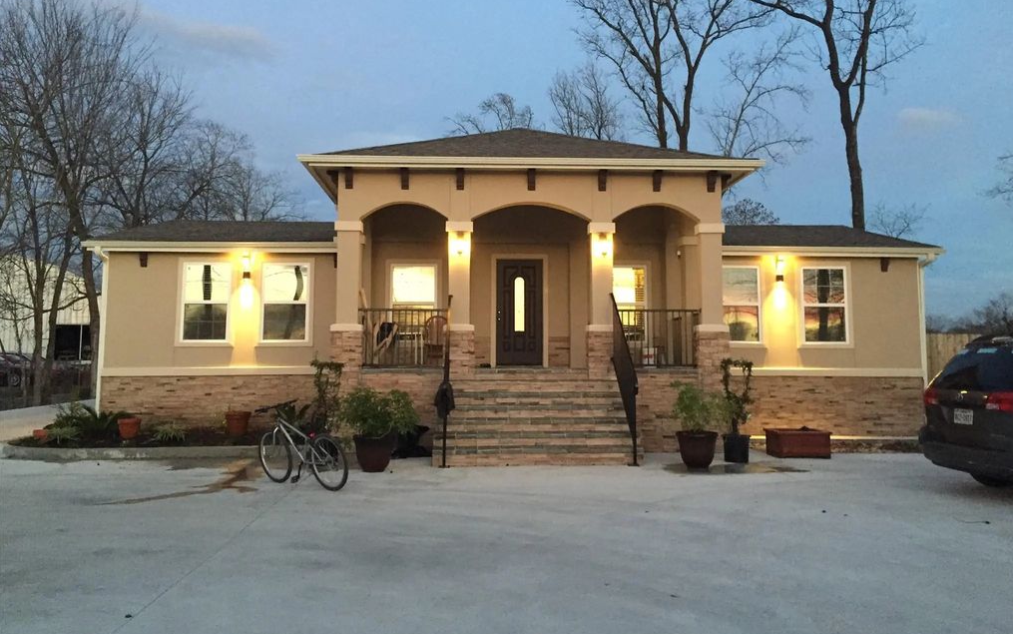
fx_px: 856
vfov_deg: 40.5
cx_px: 510
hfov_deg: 61.2
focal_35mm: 31
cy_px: 266
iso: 250
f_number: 2.2
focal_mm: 4.15
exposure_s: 1/15
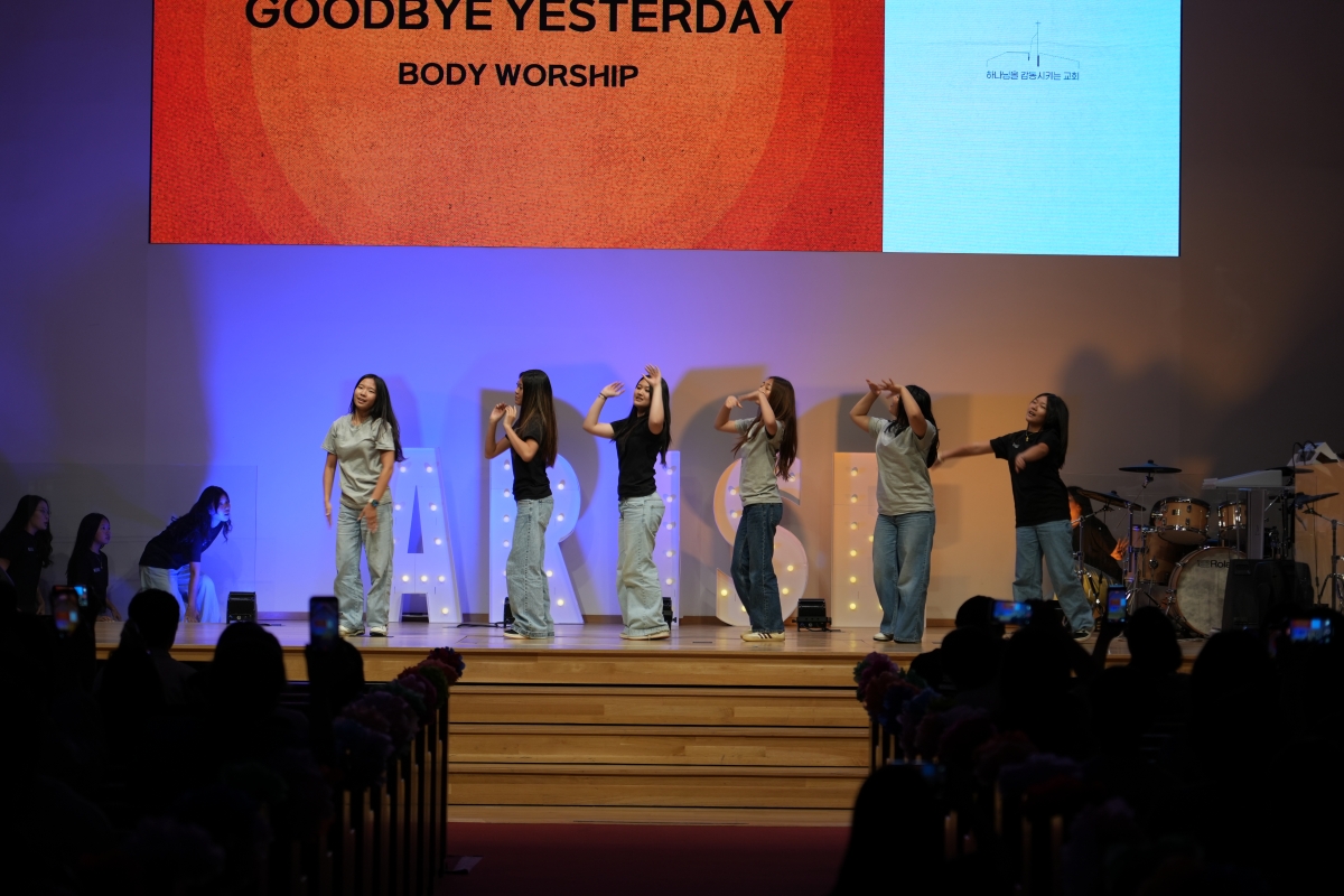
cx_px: 672
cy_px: 448
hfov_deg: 19.5
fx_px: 3920
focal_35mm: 105
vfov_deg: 13.0
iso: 320
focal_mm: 105
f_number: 4
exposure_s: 1/125
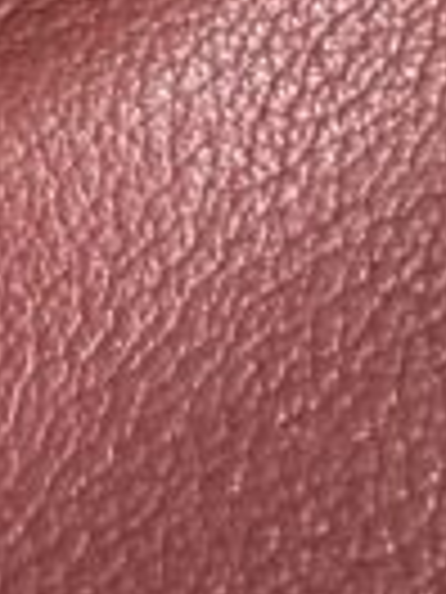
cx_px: -207
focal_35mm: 145
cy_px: -1058
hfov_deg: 9.9
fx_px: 2491
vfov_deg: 10.5
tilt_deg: -60.6
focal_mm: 2.22
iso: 640
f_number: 2.2
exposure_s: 1/60
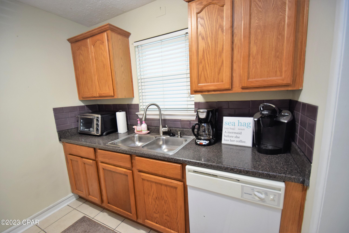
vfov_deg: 77.3
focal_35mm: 15
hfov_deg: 100.4
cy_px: 116
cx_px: 174
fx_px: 145
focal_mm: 10
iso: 800
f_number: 3.5
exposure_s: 1/60
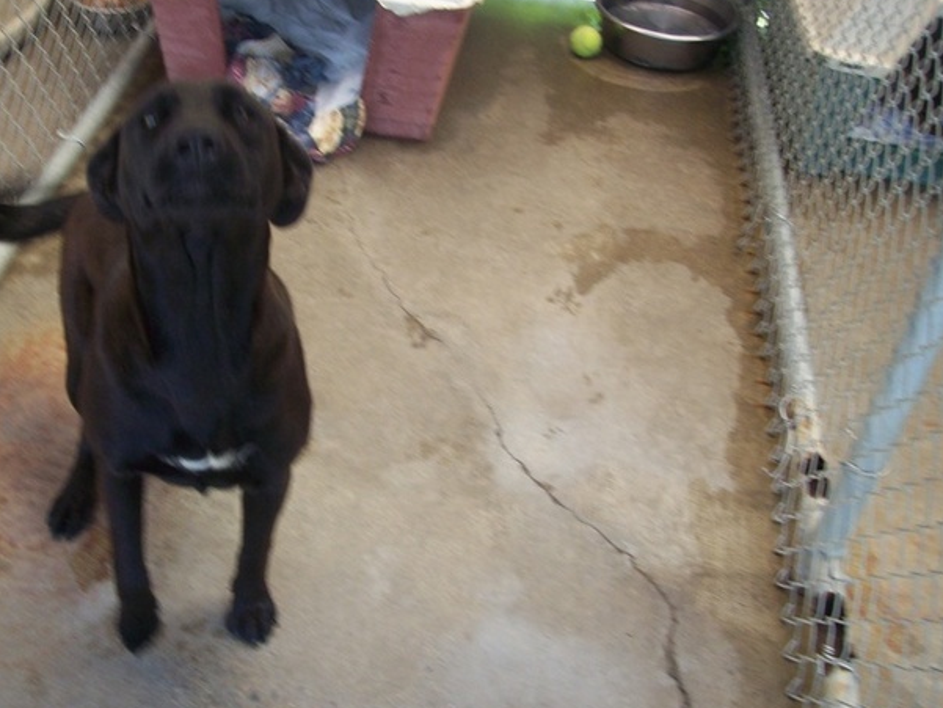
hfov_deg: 41.0
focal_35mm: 46
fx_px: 1253
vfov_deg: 31.5
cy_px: 378
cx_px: 375
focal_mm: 6
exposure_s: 1/80.4
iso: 80
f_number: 2.7
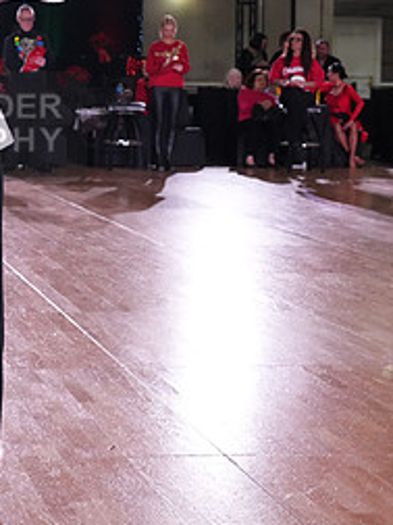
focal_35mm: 82
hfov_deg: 16.8
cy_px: 126
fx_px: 1241
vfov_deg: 23.6
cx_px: -139
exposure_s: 1/320
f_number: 5.6
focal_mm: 37
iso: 5000
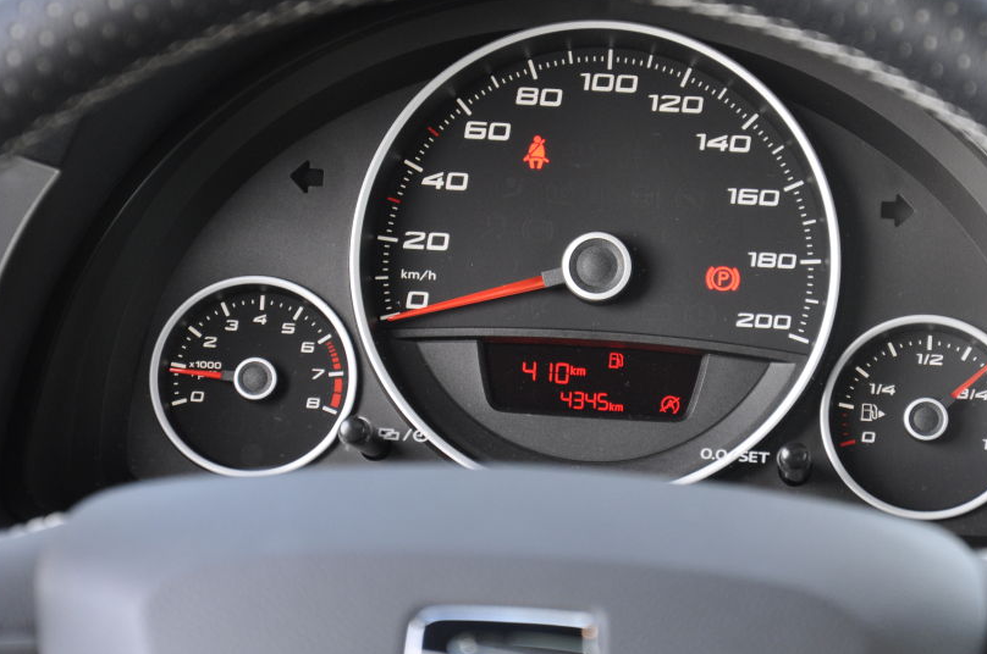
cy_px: 310
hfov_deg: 10.3
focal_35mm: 200
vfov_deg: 6.9
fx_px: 5465
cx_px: 591
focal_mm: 105
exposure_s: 1/60
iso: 720
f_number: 5.6
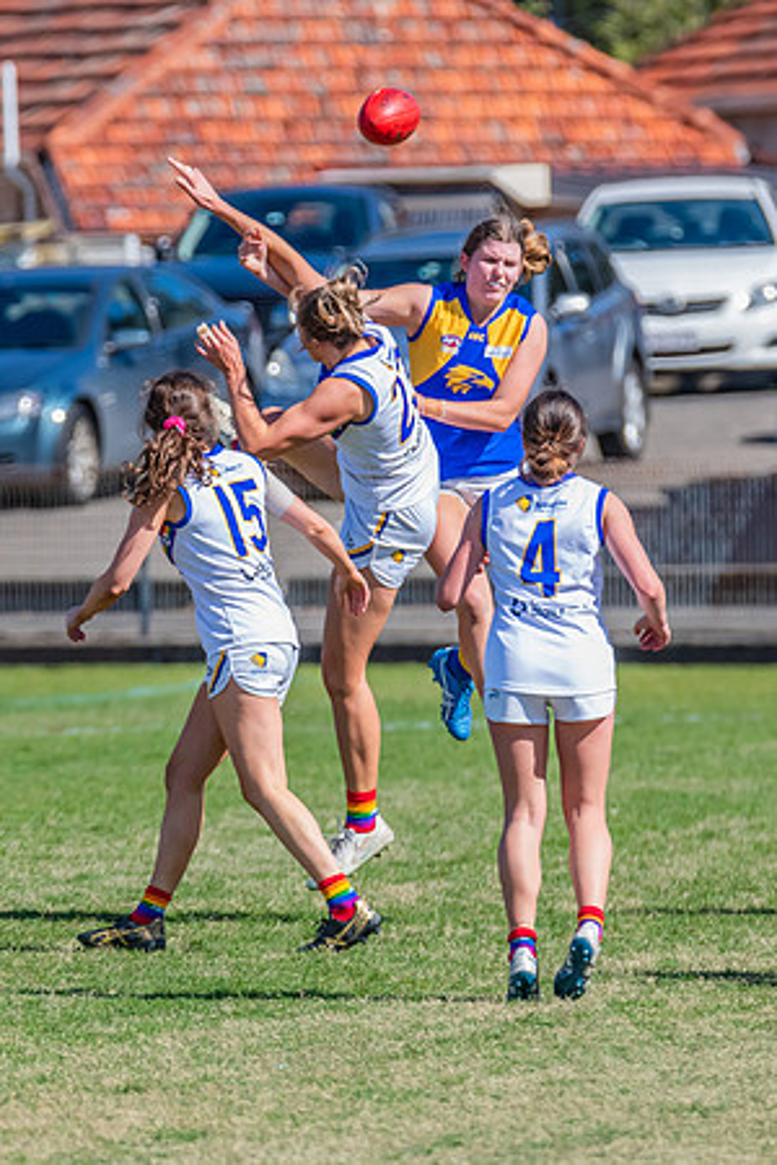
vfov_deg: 2.8
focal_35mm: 732
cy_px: 534
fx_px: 23689
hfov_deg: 1.9
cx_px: 335
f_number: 9
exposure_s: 1/1600
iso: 800
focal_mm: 450
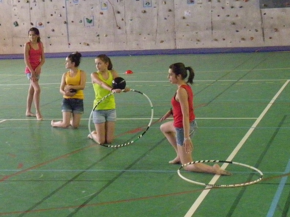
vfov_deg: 24.4
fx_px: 502
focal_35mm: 60
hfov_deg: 32.2
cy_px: 108
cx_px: 145
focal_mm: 10.7
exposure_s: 1/60
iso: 800
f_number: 3.5
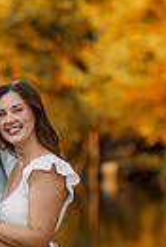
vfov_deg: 7.1
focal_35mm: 291
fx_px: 2002
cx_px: 6
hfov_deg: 4.7
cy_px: 202
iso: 200
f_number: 2
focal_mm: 85
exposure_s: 1/500
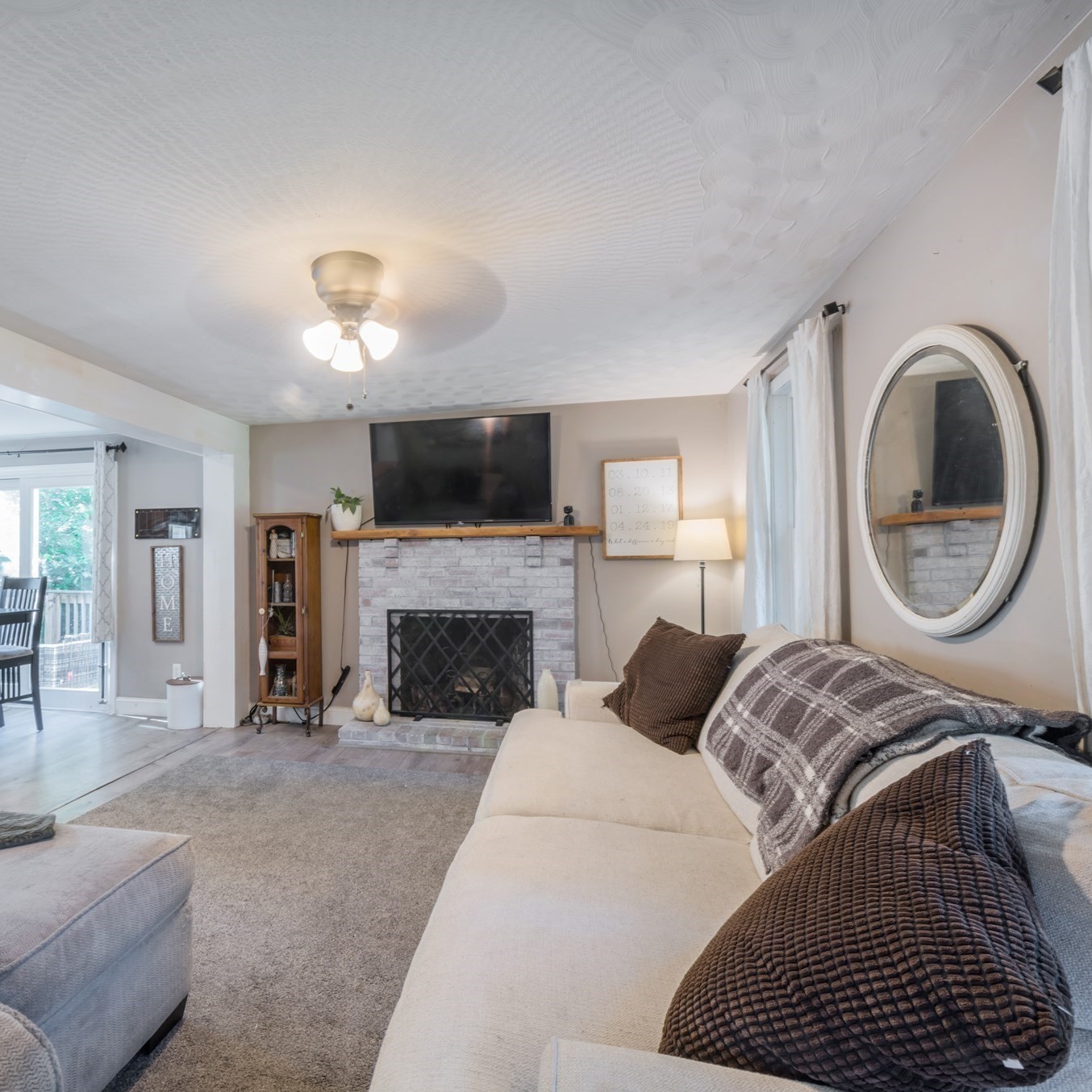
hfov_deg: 78.7
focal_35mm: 18
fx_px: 642
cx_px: 388
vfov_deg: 80.7
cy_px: 550
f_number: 16
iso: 100
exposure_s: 2.5
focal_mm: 14
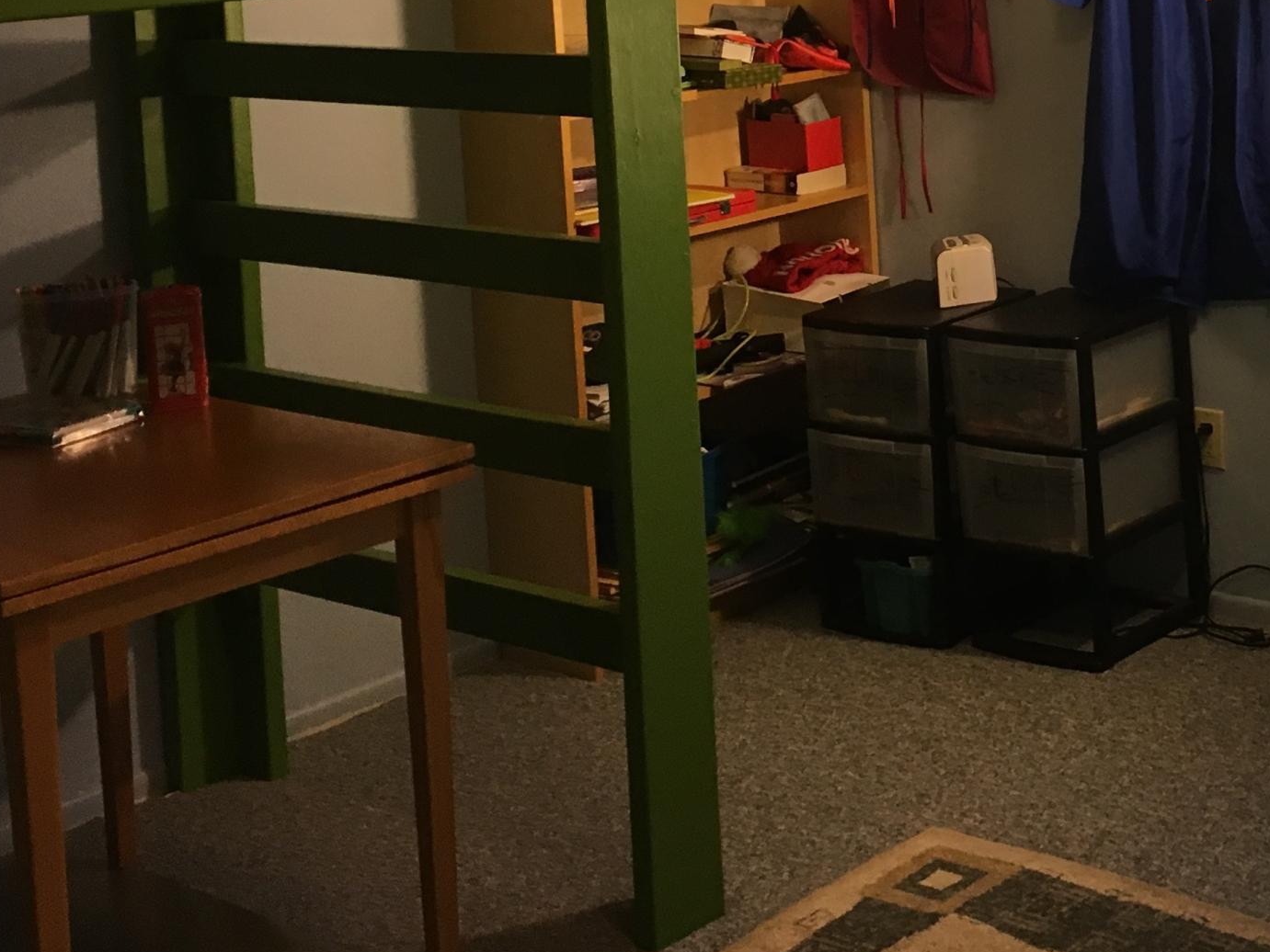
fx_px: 2312
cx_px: 1210
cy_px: 44
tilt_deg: -5.6
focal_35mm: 63
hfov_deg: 29.1
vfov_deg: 22.6
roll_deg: +2.5
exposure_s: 1/30
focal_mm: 4.15
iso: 80
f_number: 2.2
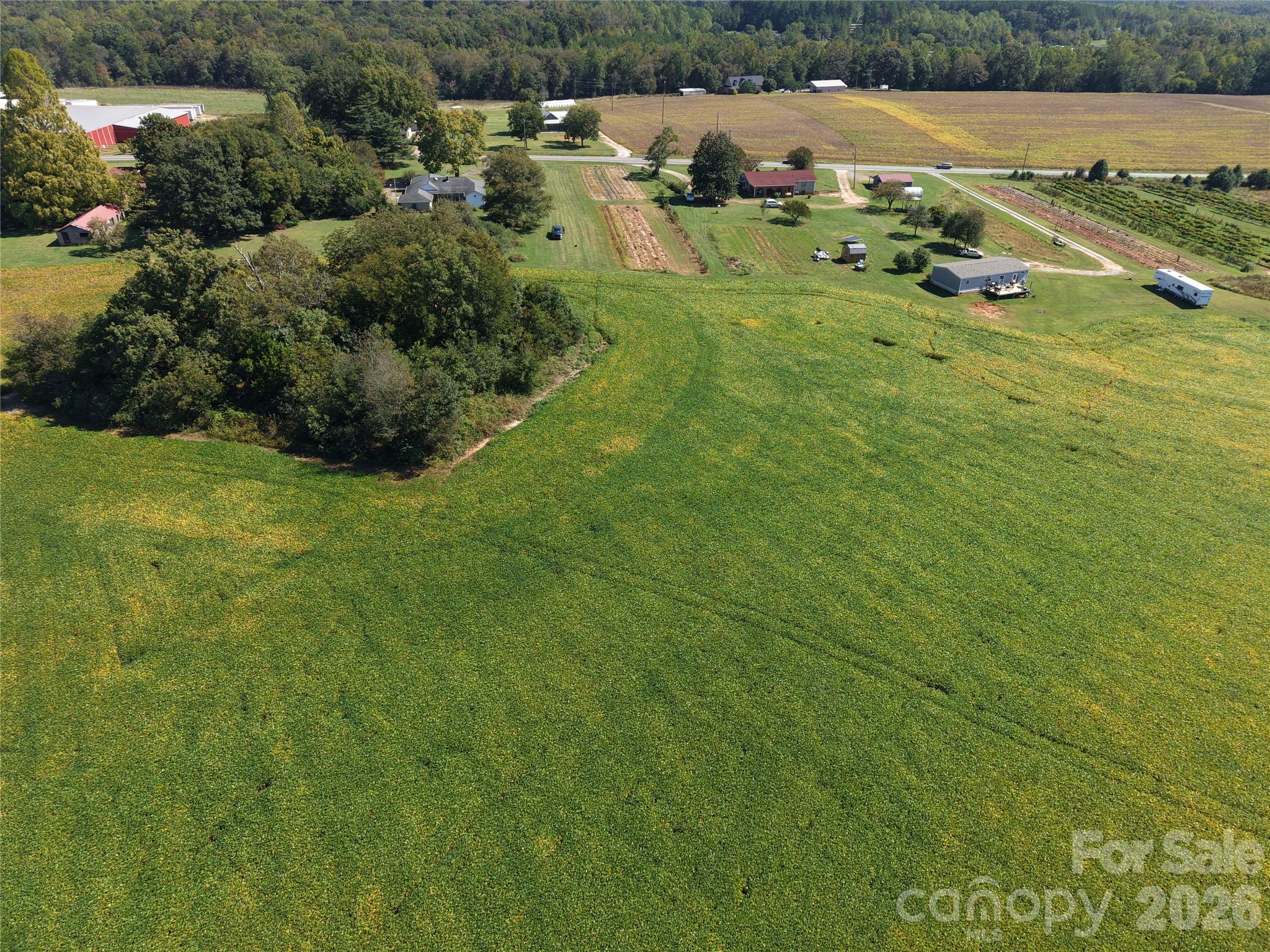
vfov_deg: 56.8
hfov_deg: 71.6
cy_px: 476
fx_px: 881
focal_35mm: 24
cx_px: 635
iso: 100
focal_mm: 8.67
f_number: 1.8
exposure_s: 1/1600
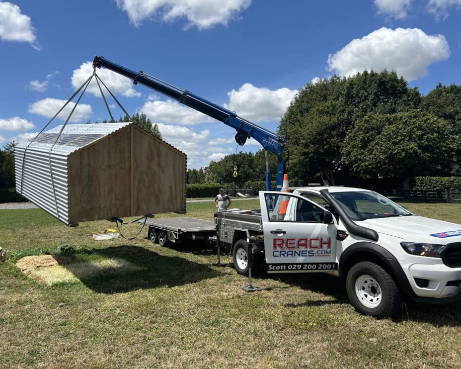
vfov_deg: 51.5
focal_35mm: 28
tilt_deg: +0.3
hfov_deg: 62.2
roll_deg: +1.1
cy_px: 181
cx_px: 214
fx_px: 382
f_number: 1.5
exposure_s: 1/4831
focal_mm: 5.7
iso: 50
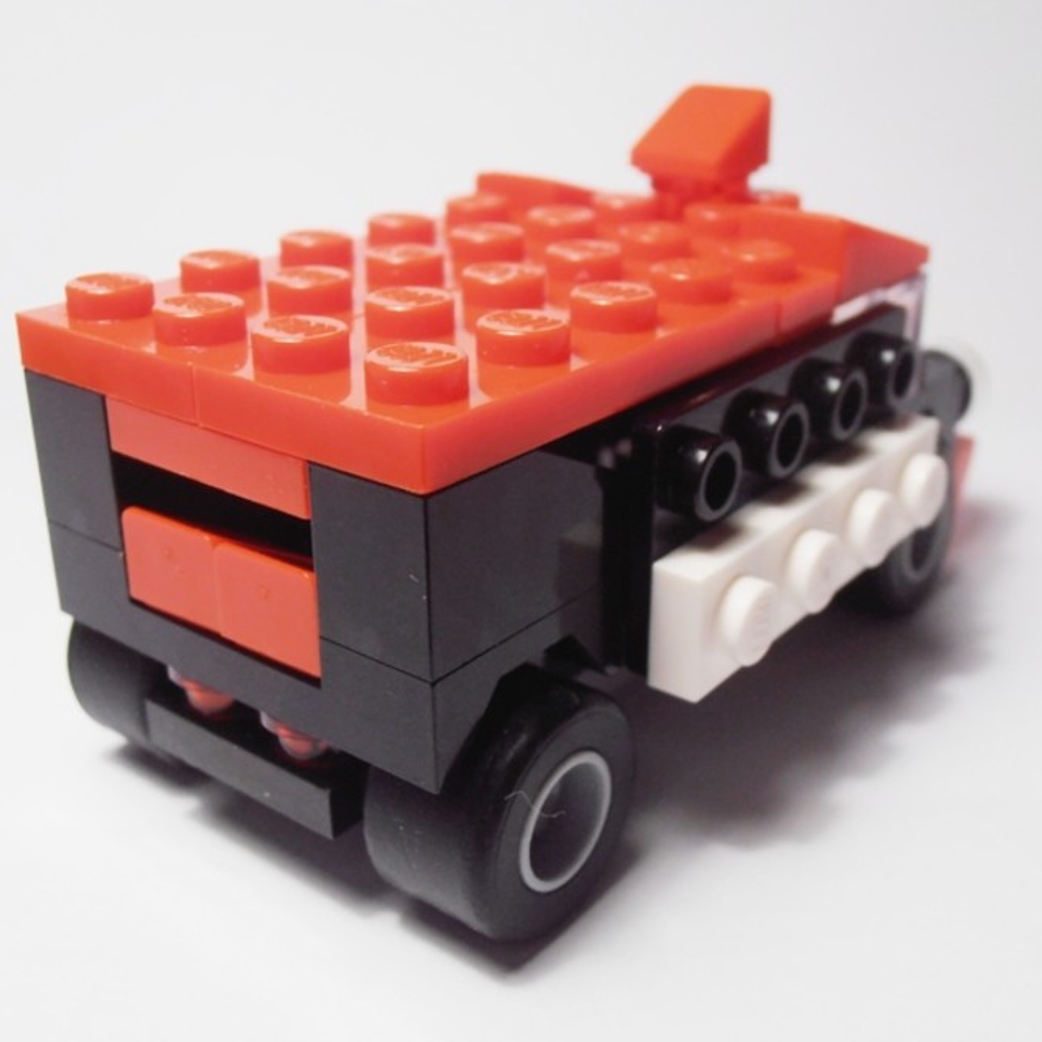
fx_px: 1498
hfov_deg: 38.3
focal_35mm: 44
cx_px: 572
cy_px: 521
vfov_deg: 38.3
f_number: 3.9
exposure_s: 1/60
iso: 80
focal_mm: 6.61
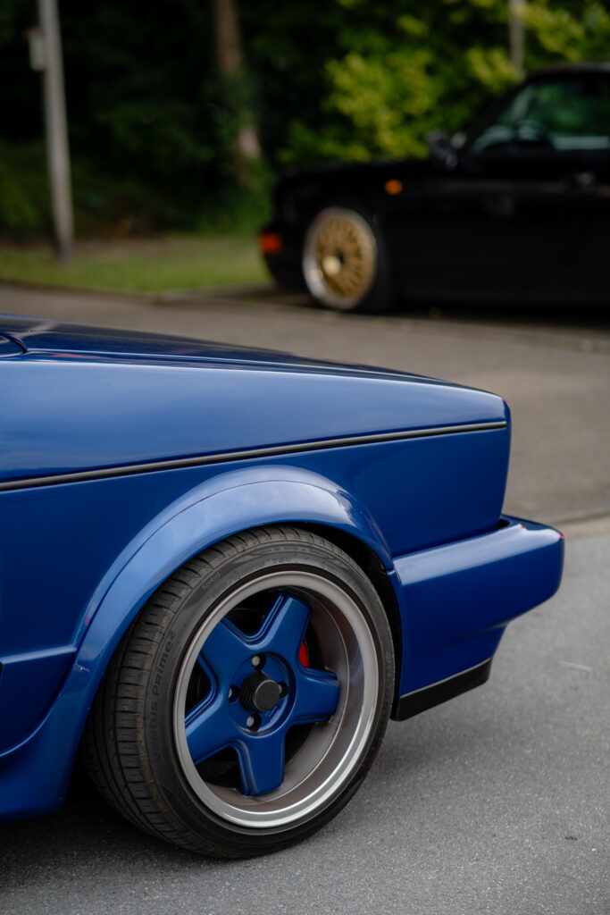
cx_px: 305
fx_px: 2160
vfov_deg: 23.9
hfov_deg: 16.1
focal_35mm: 85
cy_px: 458
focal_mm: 85
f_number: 2.8
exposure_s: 1/80
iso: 400
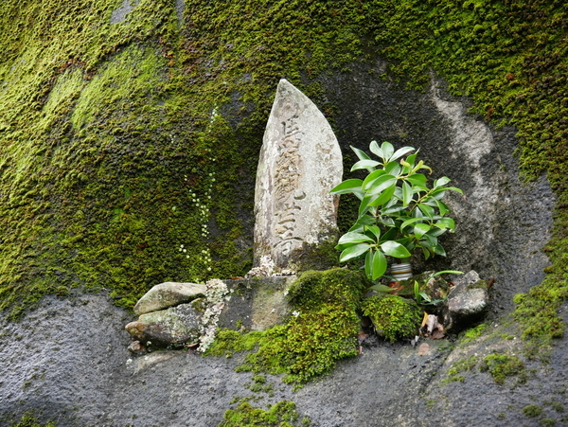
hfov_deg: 46.8
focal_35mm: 40
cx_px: 284
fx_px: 657
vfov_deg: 36.0
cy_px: 214
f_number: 4.1
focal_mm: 20
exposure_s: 1/60
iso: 250
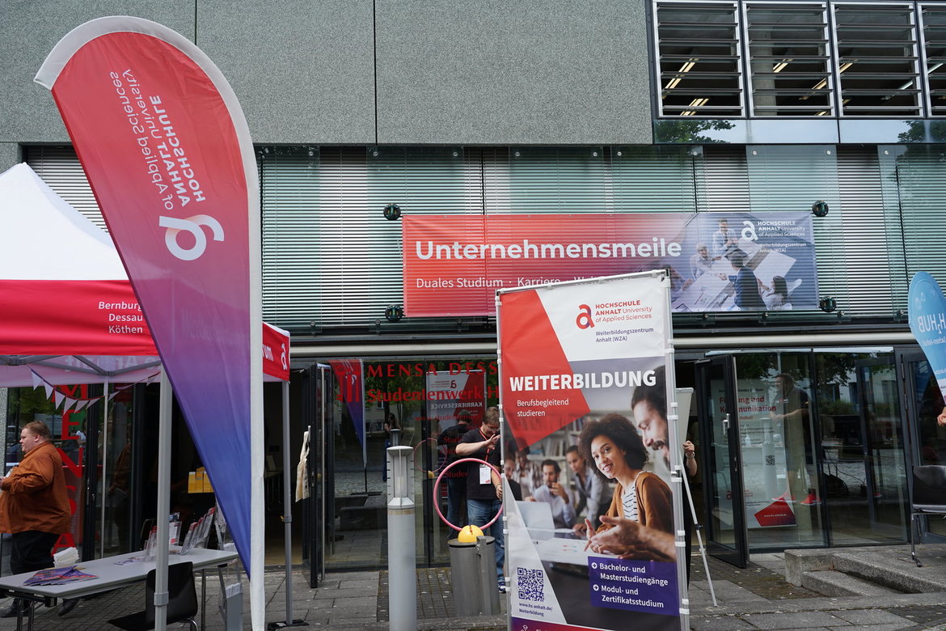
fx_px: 815
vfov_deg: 42.3
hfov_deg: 60.3
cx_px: 473
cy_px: 316
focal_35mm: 31
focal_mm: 31
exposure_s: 1/250
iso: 100
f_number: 7.1
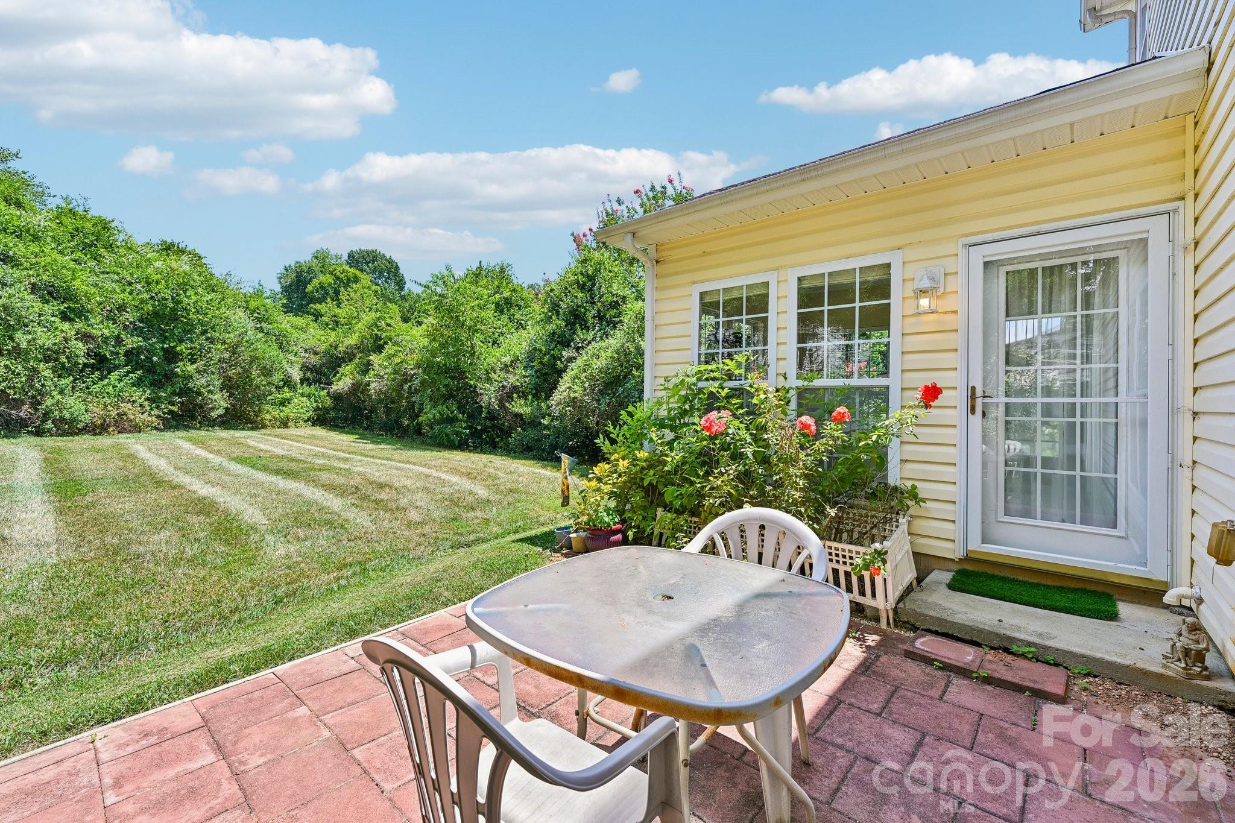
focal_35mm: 15
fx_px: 515
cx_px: 618
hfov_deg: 100.4
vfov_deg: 77.3
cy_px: 412
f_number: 8
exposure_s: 1/200
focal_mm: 15
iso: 100
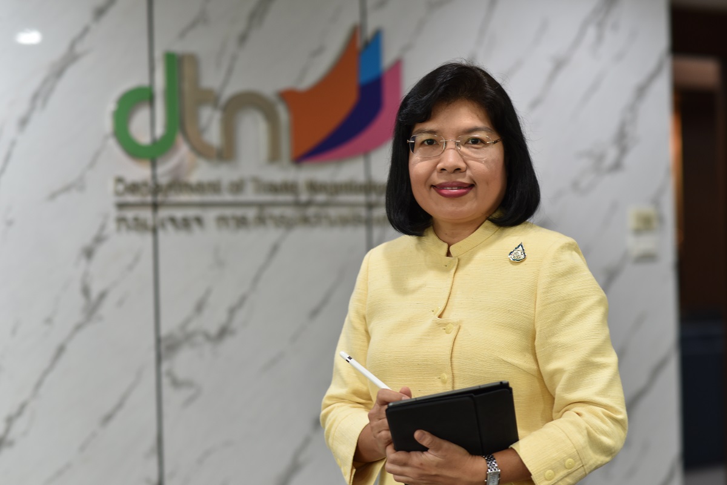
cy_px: 242
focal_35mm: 85
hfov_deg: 23.9
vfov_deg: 16.1
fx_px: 1717
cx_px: 364
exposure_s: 1/50
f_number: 2.8
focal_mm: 85
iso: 400
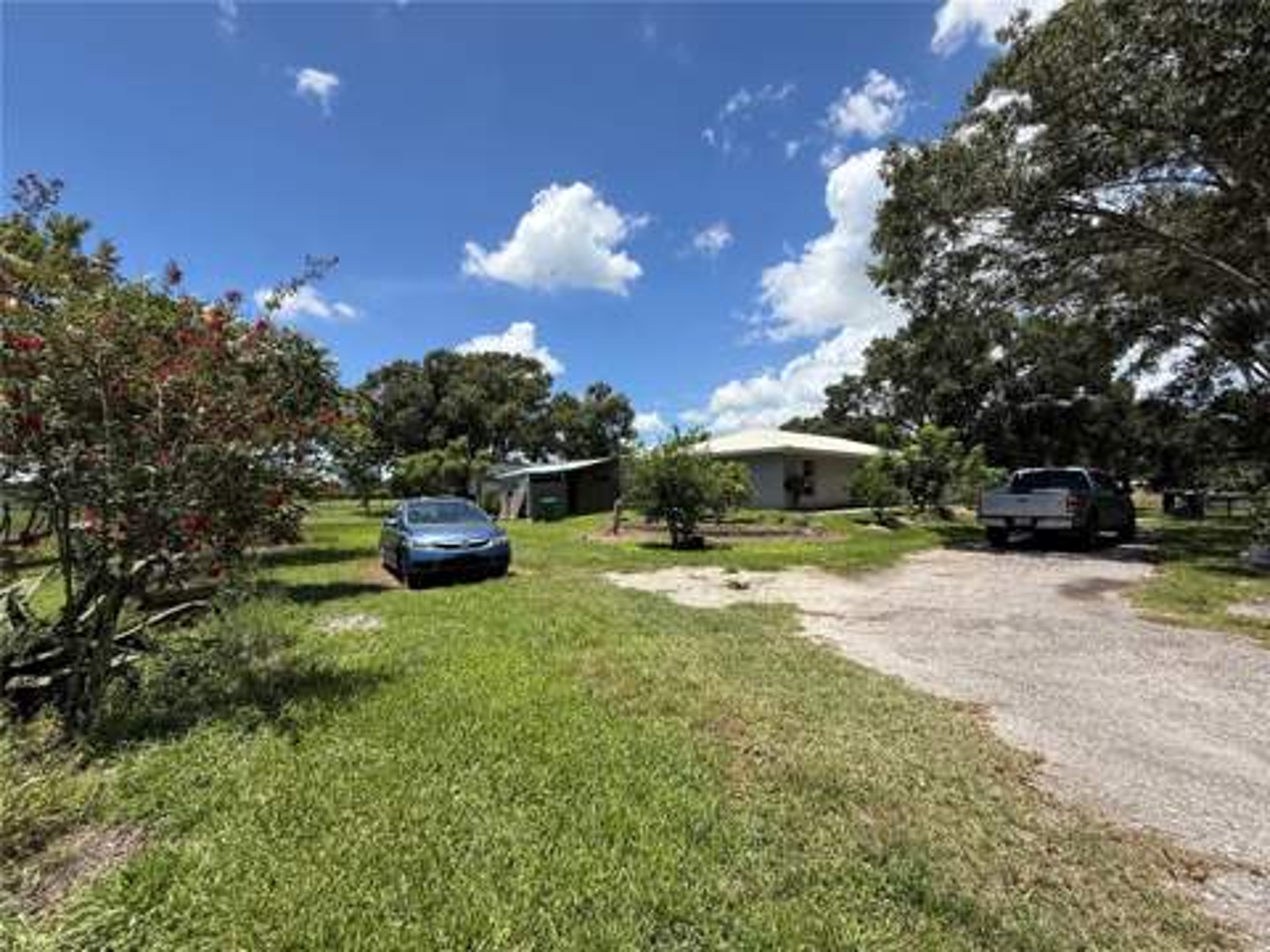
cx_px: 635
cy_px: 476
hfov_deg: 102.1
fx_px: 514
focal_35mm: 14
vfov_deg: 85.7
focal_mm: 2.22
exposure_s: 1/2410
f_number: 2.2
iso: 50
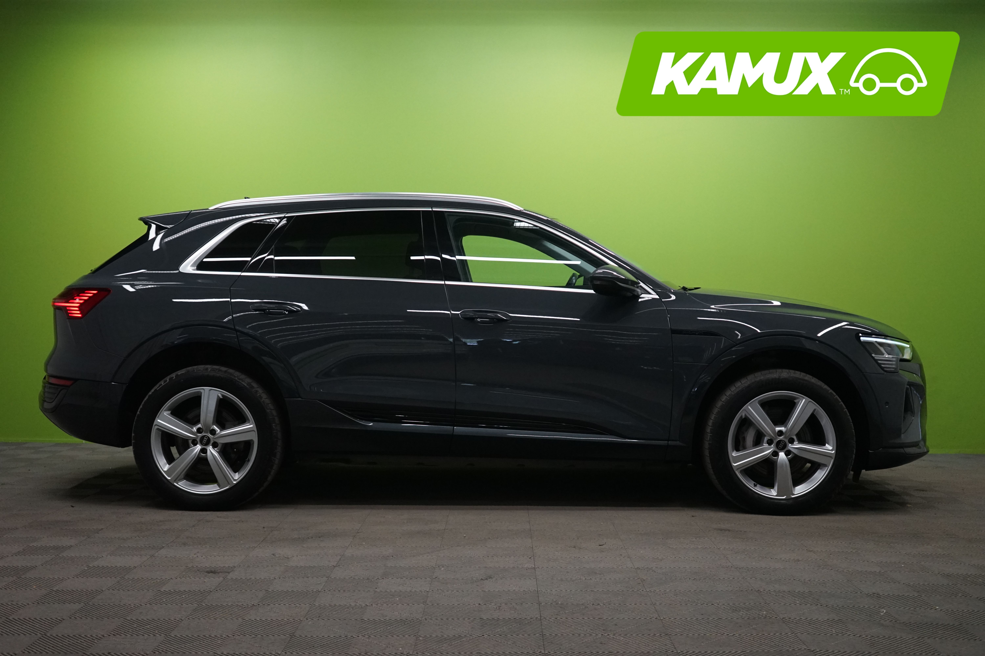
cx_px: 492
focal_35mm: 42
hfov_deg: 46.4
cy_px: 328
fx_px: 1149
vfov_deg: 31.9
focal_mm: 42
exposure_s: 1/160
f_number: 4.5
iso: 2500
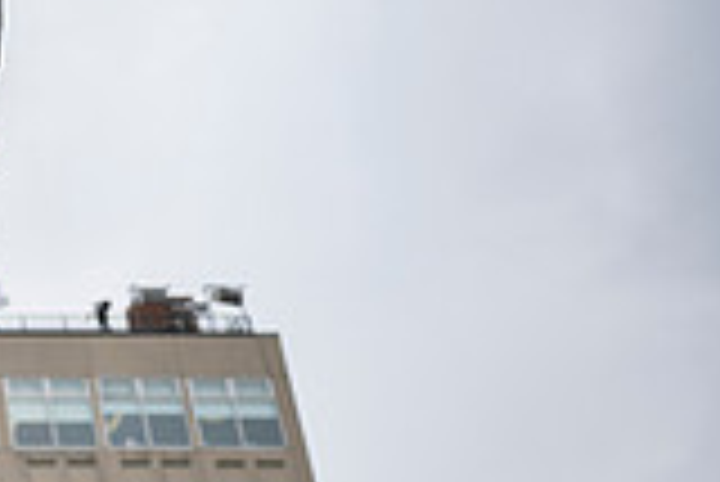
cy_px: 309
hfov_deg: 19.1
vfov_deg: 15.7
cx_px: -486
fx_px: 1742
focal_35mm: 87
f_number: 2.8
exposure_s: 1/500
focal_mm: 24
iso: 100
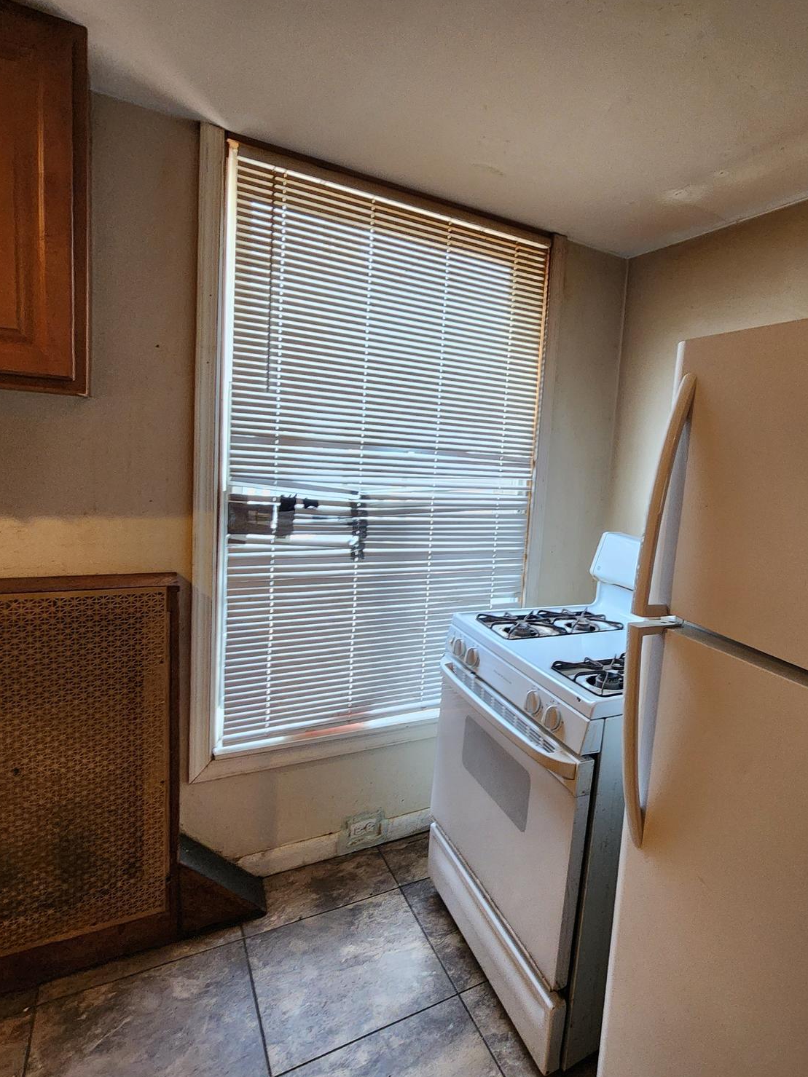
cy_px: 527
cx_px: 538
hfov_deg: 69.6
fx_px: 560
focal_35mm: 18
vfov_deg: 87.7
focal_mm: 2.2
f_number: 2.2
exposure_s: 1/60
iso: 250
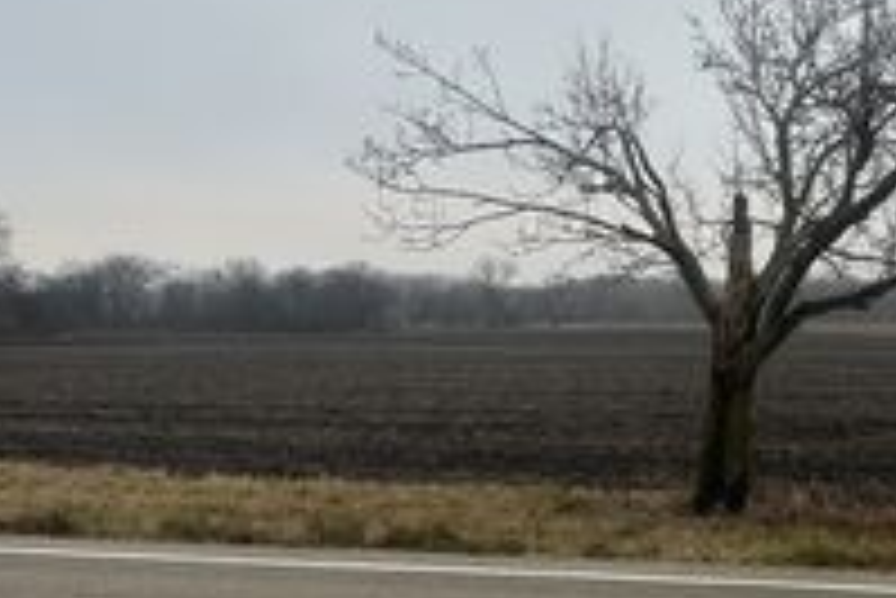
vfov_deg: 20.0
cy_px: 200
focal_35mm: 68
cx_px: 801
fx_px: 1694
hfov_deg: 28.5
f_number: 1.5
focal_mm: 5.7
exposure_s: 1/121
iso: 64
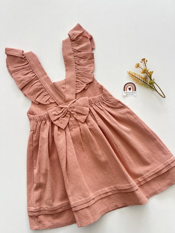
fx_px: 175
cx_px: 88
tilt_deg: -84.1
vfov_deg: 67.3
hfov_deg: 53.1
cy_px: 116
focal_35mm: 26
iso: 50
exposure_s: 1/171
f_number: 1.5
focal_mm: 5.7
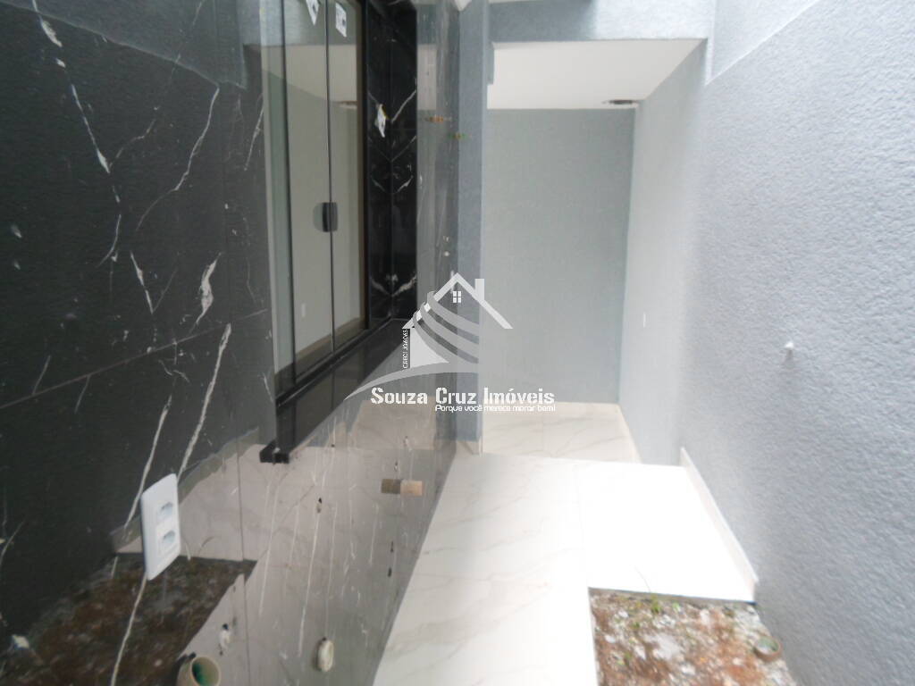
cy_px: 343
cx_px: 458
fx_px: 661
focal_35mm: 25
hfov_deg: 69.4
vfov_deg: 54.9
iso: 80
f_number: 2.5
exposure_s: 1/60
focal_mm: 4.5
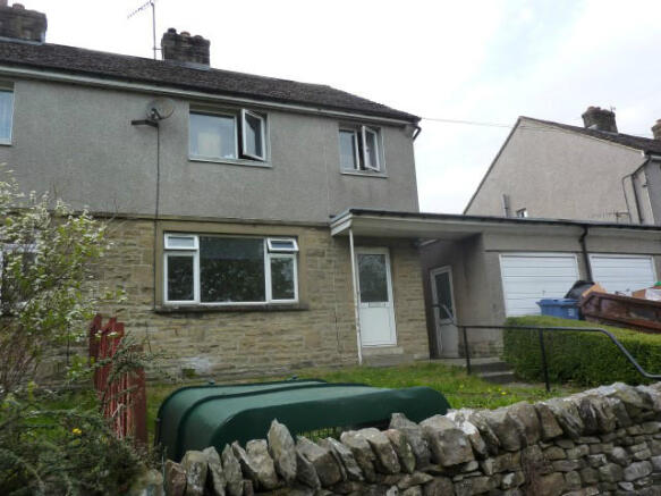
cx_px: 330
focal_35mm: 29
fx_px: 554
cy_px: 248
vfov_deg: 48.2
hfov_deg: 61.7
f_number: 4
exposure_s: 1/320
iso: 125
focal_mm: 4.7
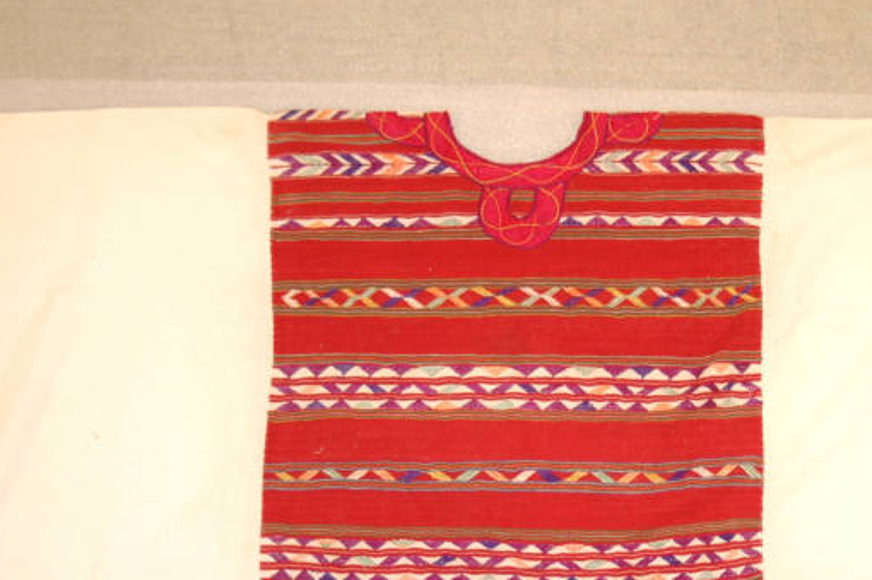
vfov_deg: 16.9
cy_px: 452
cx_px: 539
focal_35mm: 80
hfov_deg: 25.3
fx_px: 1936
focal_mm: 34
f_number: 4
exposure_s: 1/60
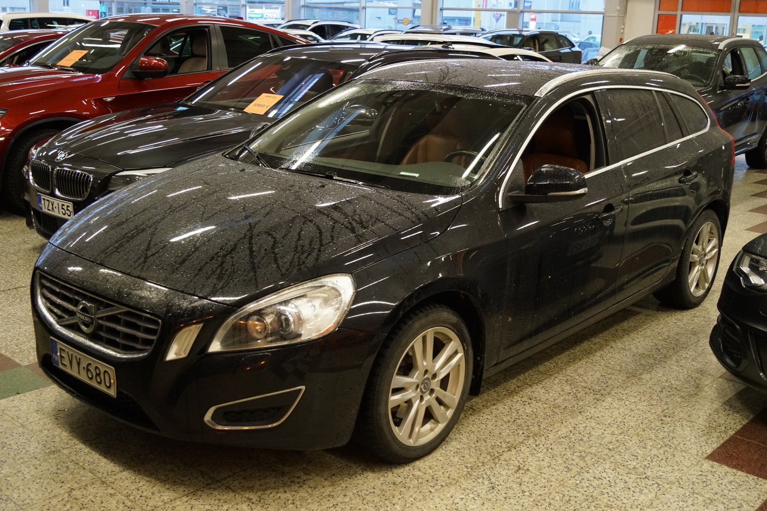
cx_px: 384
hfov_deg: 49.6
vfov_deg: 34.2
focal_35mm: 39
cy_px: 256
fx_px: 831
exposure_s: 1/60
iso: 2000
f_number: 4.5
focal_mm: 26
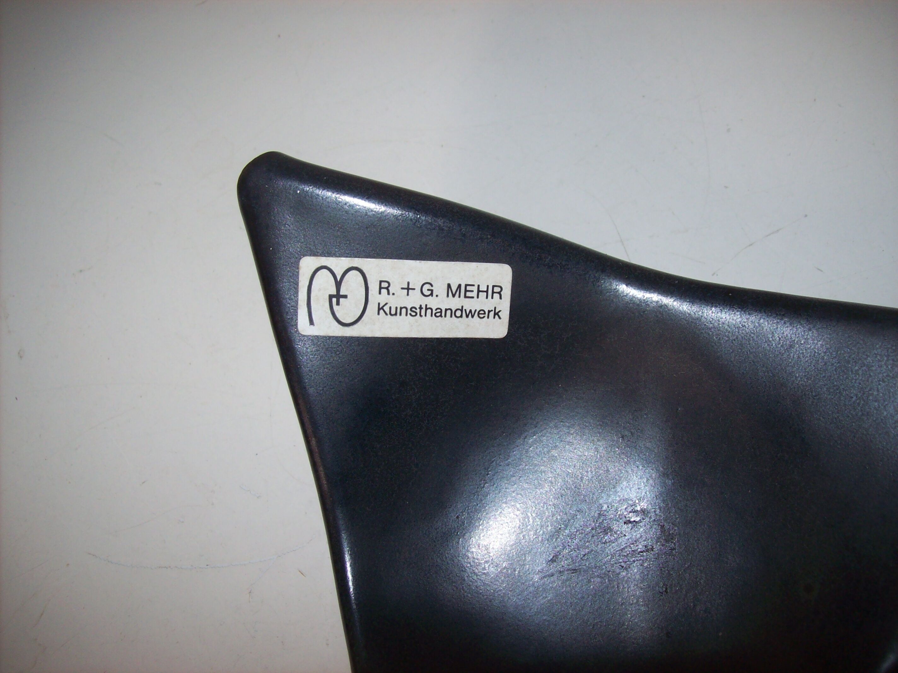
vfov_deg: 39.6
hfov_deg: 51.4
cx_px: 449
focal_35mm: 36
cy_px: 336
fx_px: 934
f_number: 2.7
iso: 80
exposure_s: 1/64
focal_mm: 6
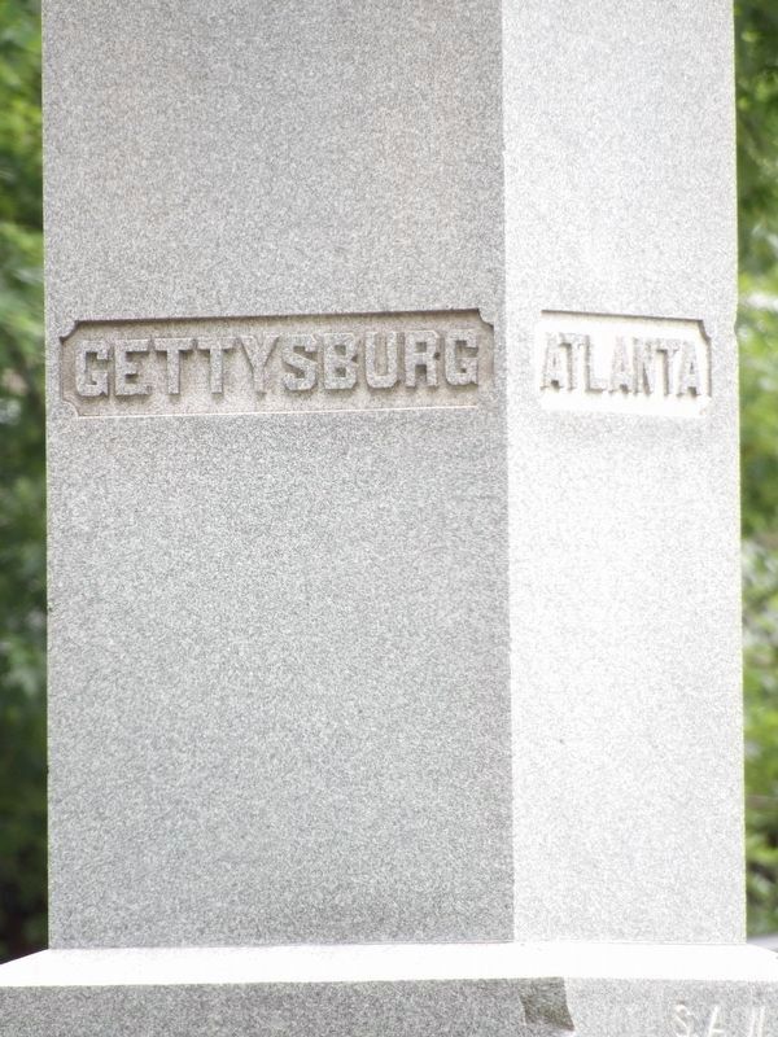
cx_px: 389
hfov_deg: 1.8
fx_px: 25412
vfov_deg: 2.3
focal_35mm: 848
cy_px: 518
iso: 215
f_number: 4.8
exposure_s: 1/50
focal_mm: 152.1
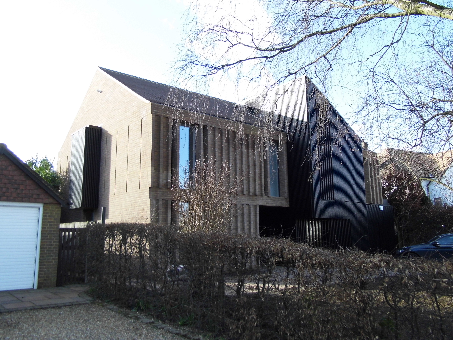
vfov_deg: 46.8
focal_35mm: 30
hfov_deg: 60.0
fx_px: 393
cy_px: 169
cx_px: 229
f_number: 3.2
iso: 100
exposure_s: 1/250
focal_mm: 5.2
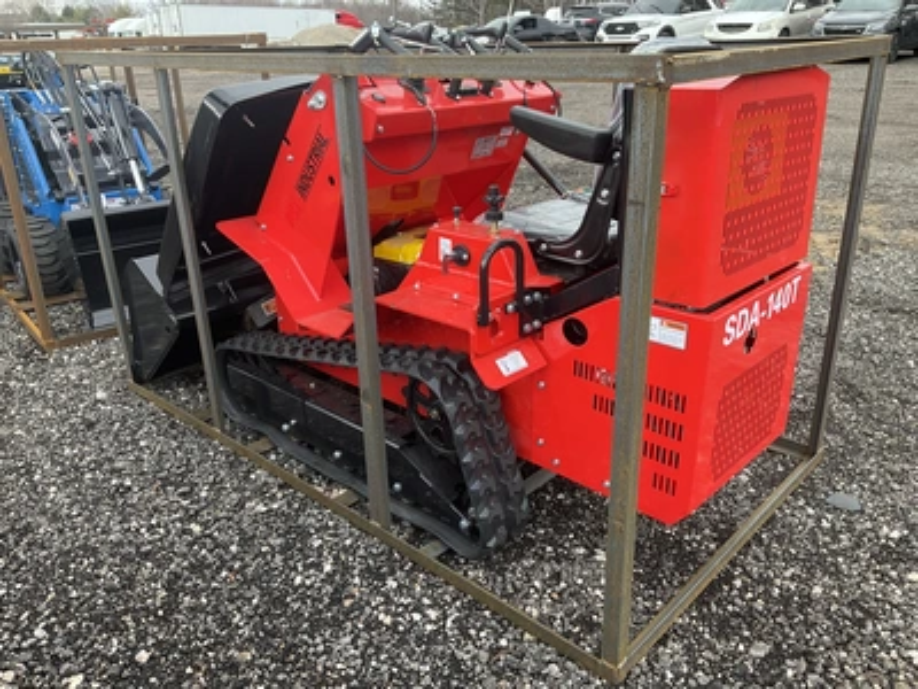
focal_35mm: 29
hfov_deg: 61.7
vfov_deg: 48.2
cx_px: 459
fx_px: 769
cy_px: 344
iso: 20
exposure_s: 1/122
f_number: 1.8
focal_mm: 3
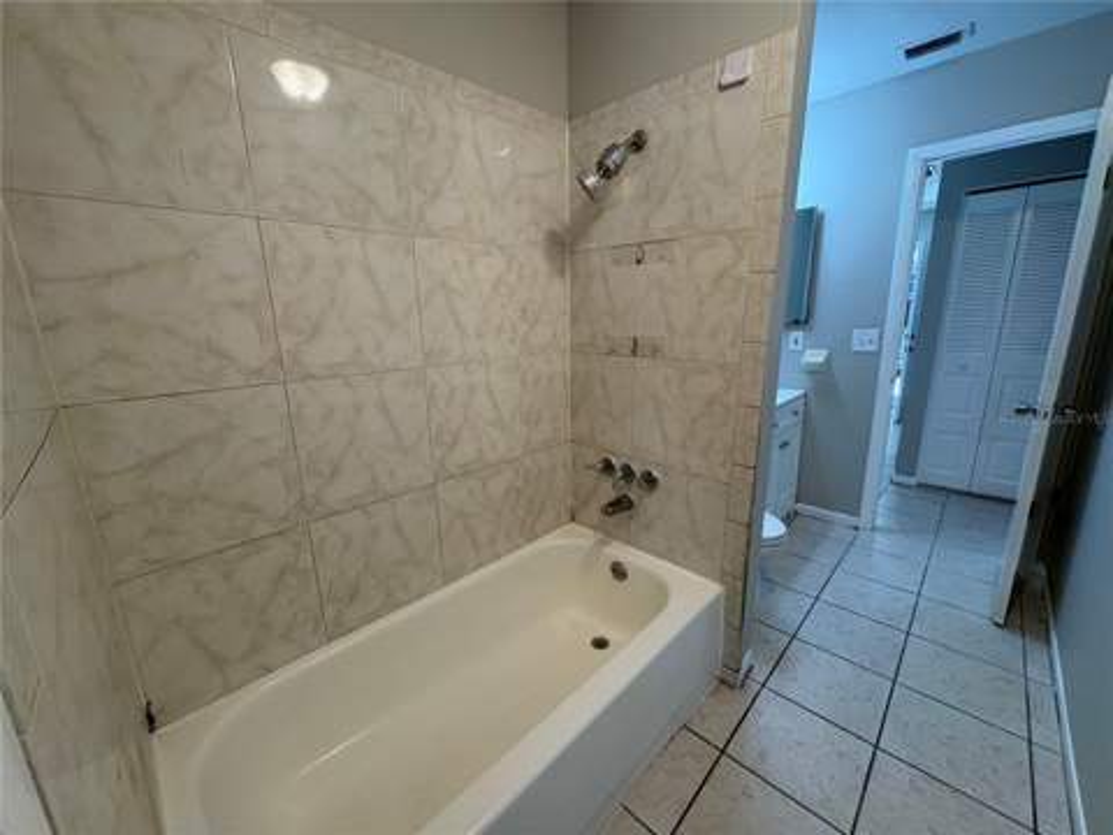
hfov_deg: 102.1
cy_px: 418
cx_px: 556
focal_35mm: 14
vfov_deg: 85.7
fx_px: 450
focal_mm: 2.22
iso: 160
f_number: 2.2
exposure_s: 1/120
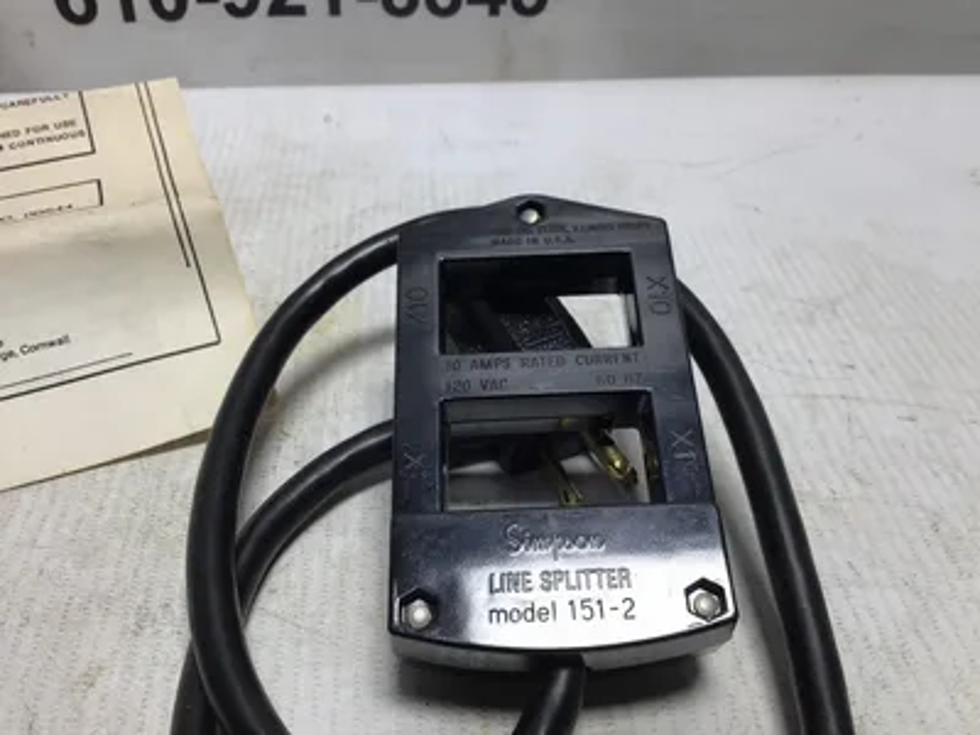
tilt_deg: -40.2
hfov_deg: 58.4
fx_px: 878
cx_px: 490
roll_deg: -3.4
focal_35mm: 31
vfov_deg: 45.4
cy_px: 368
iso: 25
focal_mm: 3.3
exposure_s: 1/123
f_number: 2.4
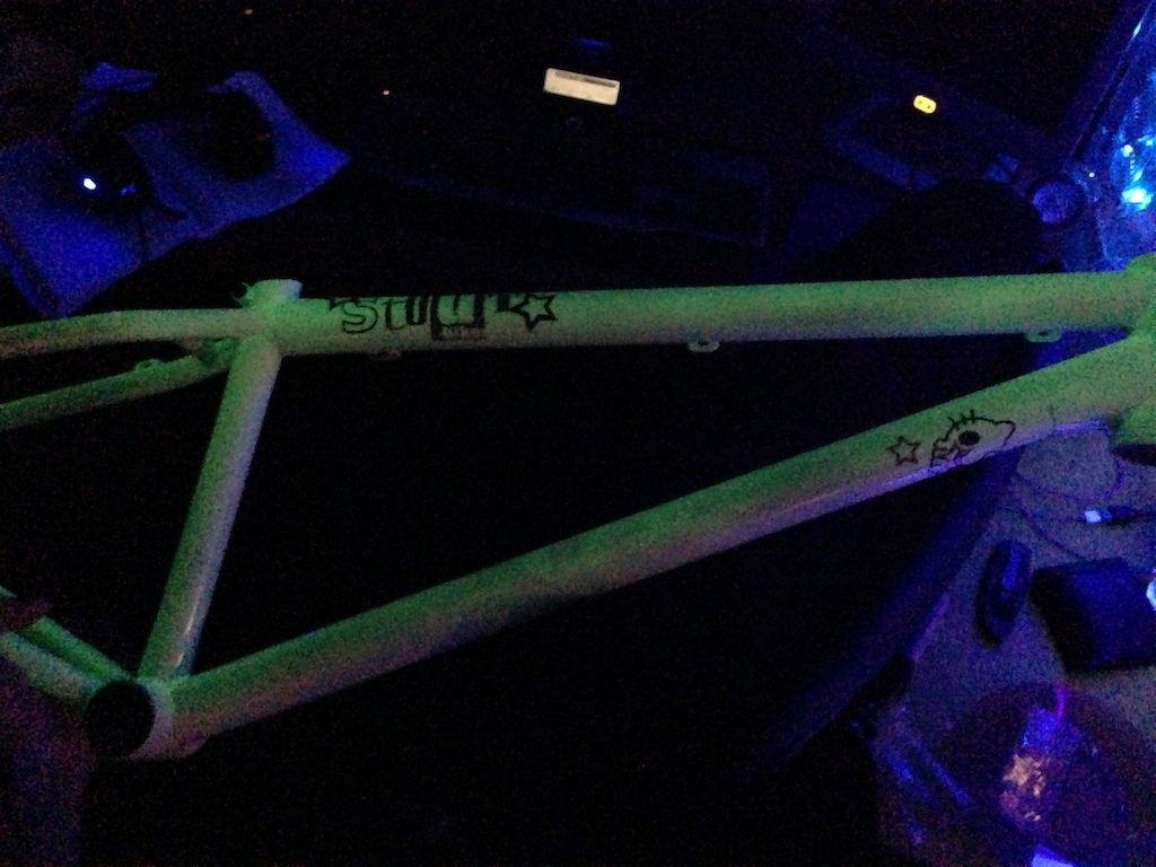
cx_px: 578
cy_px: 434
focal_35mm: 33
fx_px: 1102
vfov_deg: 42.9
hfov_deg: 55.4
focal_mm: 4.13
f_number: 2.4
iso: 3200
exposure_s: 1/15
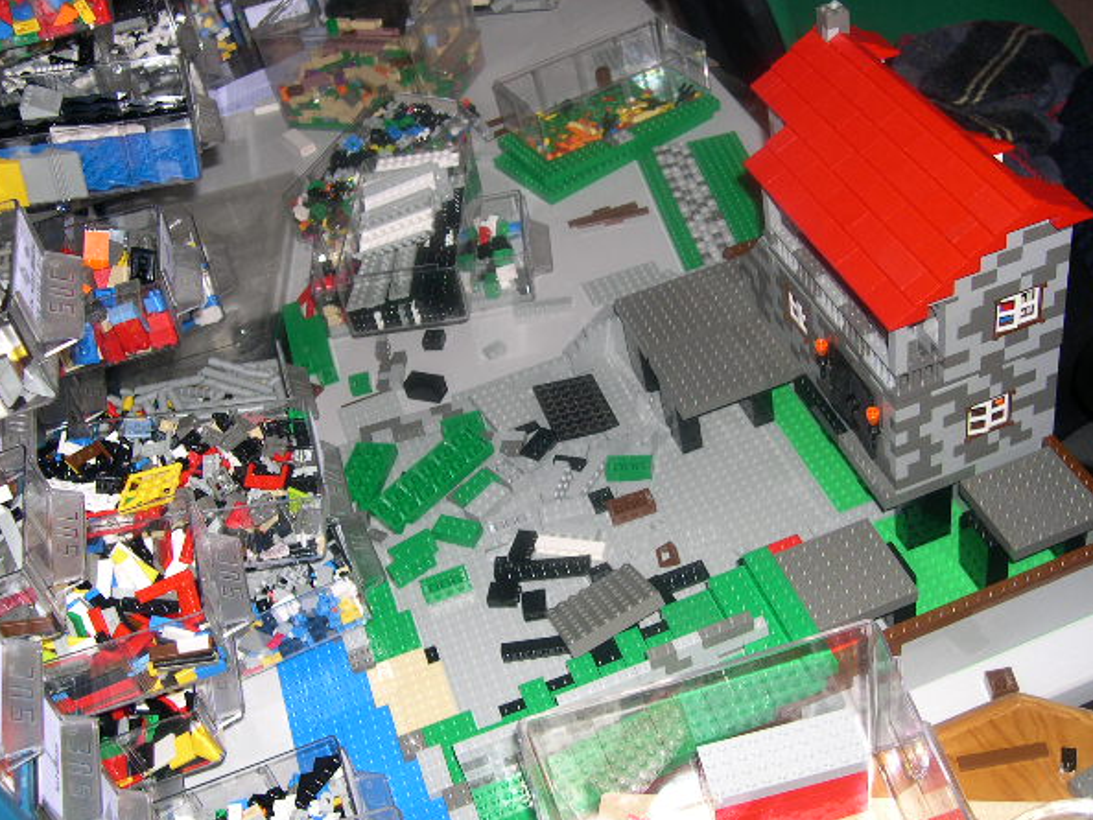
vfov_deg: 35.1
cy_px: 411
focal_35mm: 41
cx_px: 562
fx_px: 1295
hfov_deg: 45.8
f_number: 2.8
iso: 100
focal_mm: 8
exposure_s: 1/60
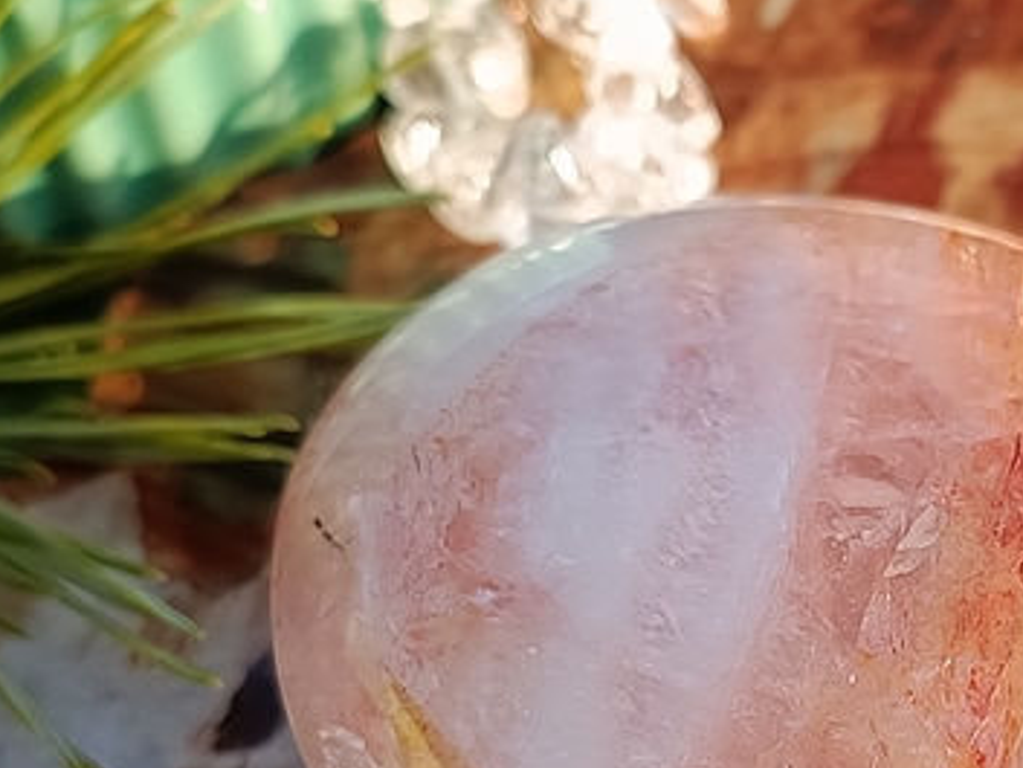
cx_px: 869
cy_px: 652
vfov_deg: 14.4
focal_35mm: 102
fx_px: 3015
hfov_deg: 19.0
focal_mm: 5.24
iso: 84
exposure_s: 1/100
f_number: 1.7
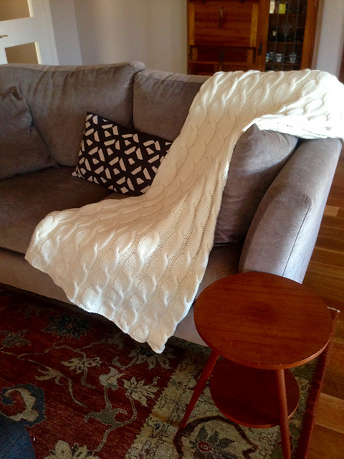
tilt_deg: -27.3
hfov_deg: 42.9
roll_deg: +1.8
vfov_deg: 55.4
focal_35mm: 33
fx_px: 437
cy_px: 230
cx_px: 172
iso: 250
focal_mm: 4.12
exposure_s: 1/20
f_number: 2.4
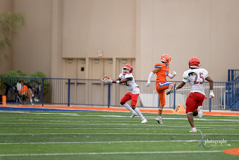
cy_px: 80
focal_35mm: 344
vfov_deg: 4.0
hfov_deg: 6.0
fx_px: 2287
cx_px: 165
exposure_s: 1/500
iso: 220
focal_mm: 250
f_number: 2.8
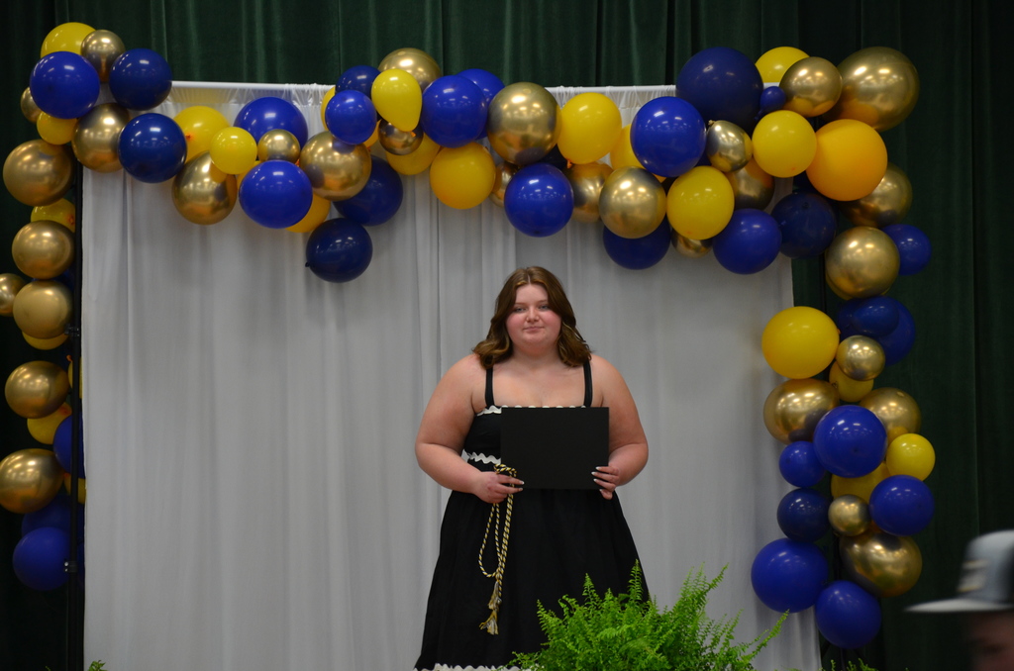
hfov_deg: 11.8
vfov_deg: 7.9
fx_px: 4890
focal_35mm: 174
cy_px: 336
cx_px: 507
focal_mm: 116
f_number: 5.6
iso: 800
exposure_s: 1/30
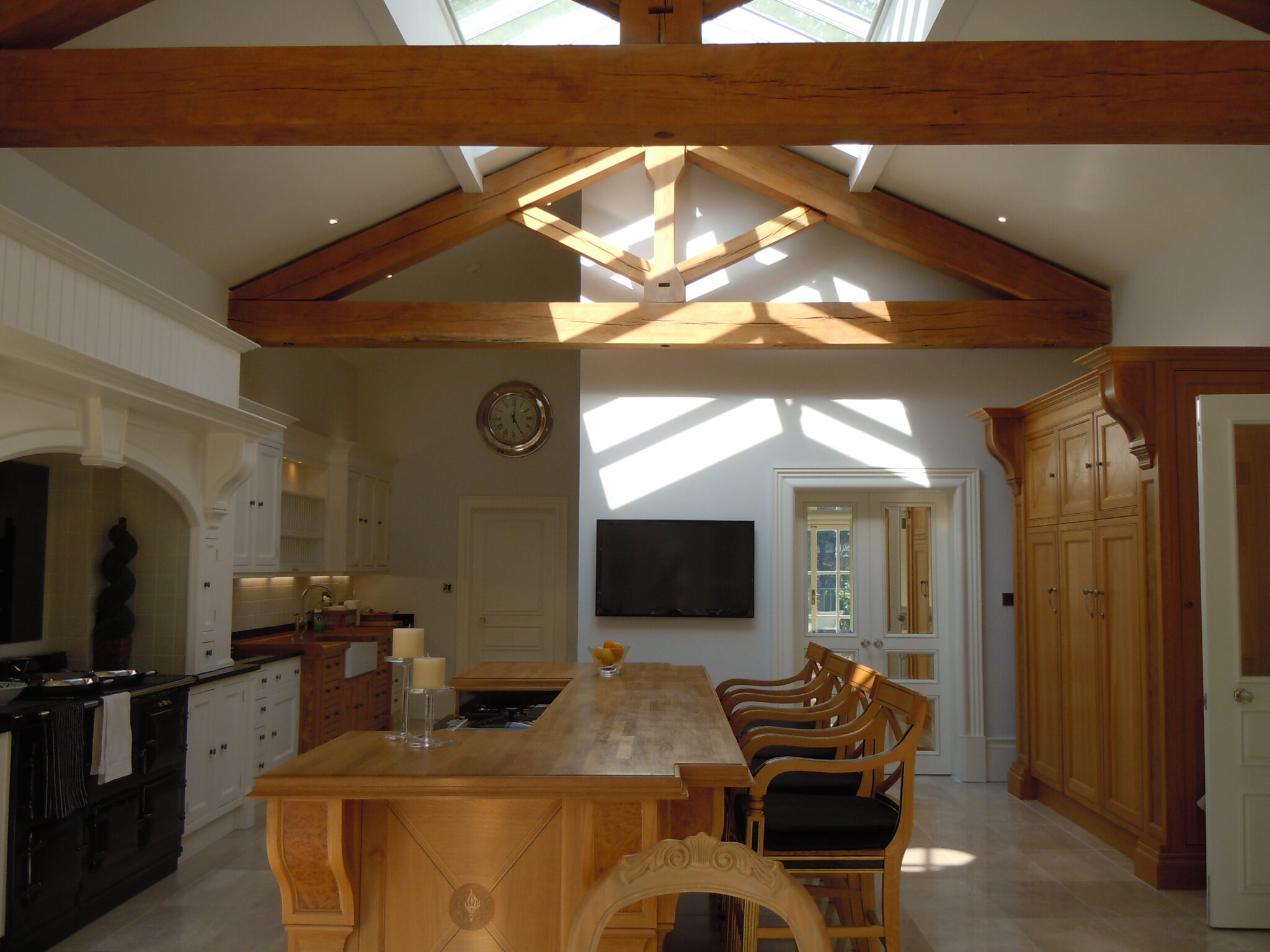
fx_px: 1101
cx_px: 635
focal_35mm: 30
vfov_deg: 46.8
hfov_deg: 60.0
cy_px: 476
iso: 100
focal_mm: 5.4
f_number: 3.5
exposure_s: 1/200
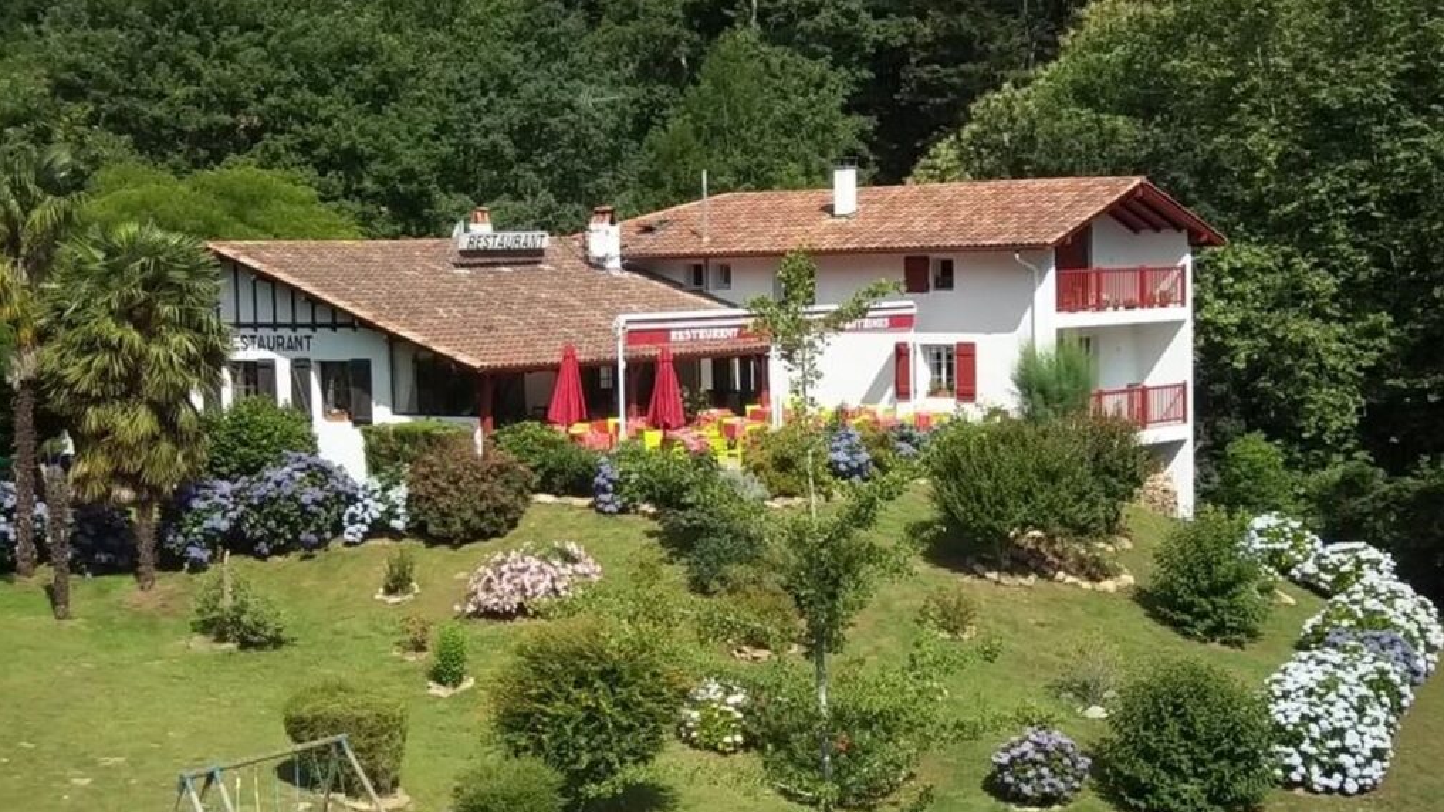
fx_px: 2604
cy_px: 517
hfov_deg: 31.0
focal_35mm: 68
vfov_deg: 17.7
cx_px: 718
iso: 80
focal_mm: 11
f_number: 4.1
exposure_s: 1/640
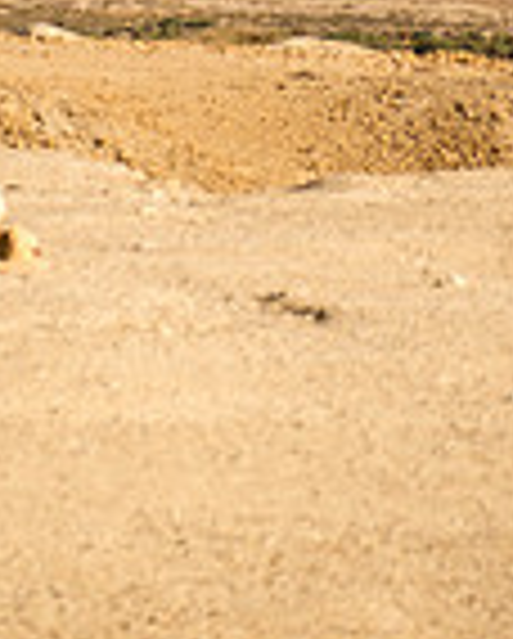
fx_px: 3939
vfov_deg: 9.1
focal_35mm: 208
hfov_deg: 7.4
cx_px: 441
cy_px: -225
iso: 200
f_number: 2.8
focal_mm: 70
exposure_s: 1/4000
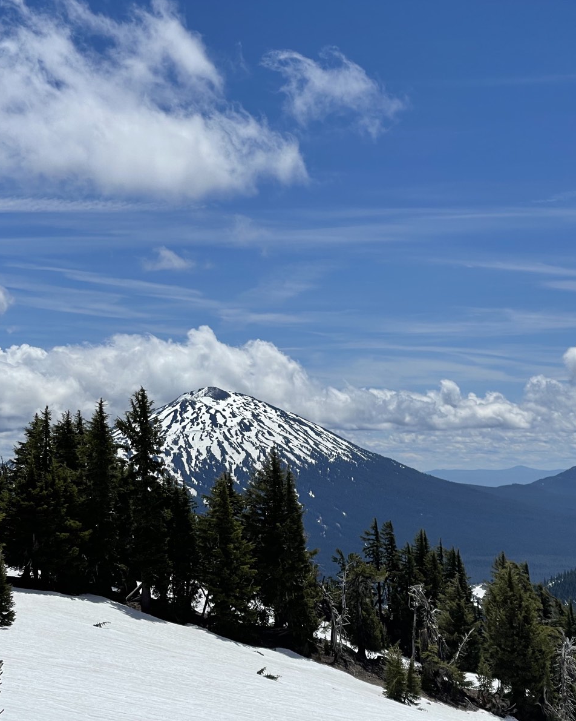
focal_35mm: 84
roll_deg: +0.9
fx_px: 1790
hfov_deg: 18.3
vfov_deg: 22.7
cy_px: 359
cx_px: 263
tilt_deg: +2.9
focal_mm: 7.5
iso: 20
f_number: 2.2
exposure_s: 1/3425
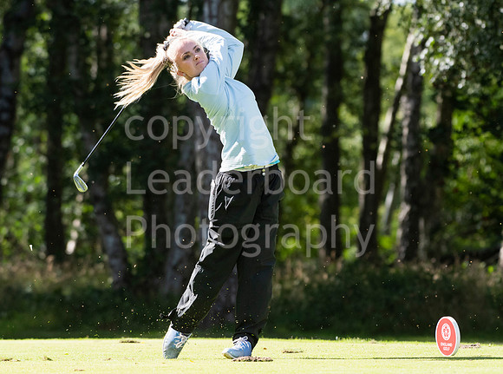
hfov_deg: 4.7
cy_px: 187
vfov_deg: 3.5
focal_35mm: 420
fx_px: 6082
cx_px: 220
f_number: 5.6
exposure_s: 1/1600
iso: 1000
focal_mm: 250
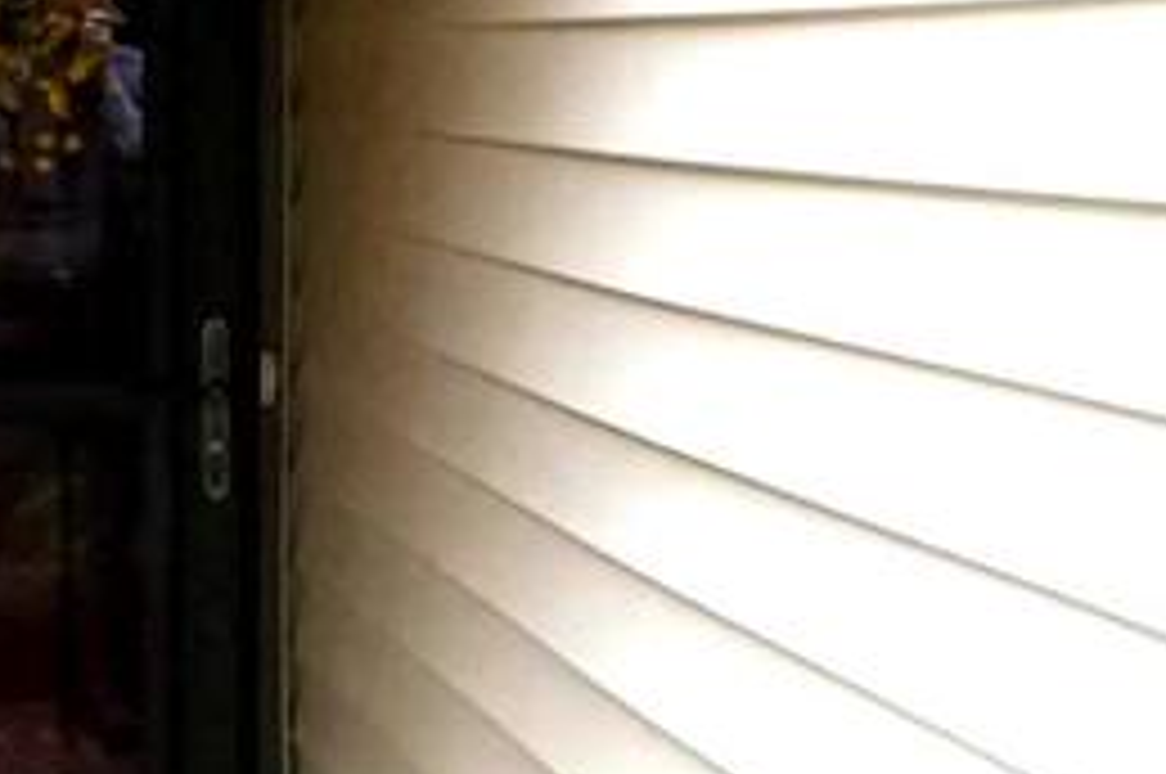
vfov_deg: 8.2
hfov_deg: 11.9
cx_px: -455
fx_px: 5402
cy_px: 328
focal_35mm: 167
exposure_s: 1/60
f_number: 22
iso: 4000
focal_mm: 30
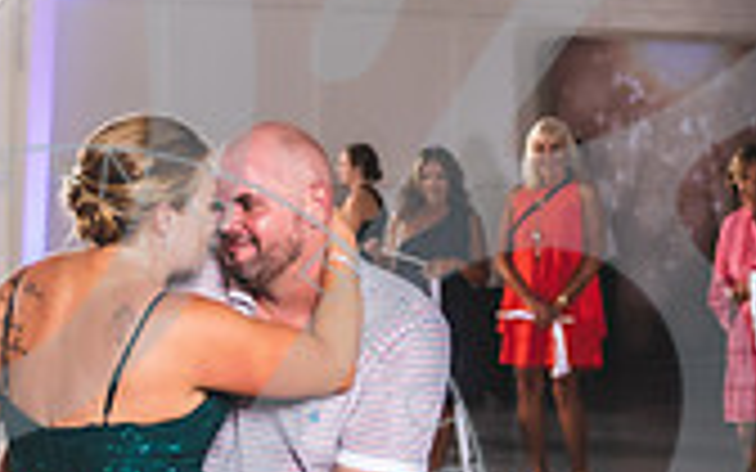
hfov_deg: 17.4
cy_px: 220
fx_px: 2472
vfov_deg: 10.9
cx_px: 279
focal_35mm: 120
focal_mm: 44
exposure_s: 1/125
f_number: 2.8
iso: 1000
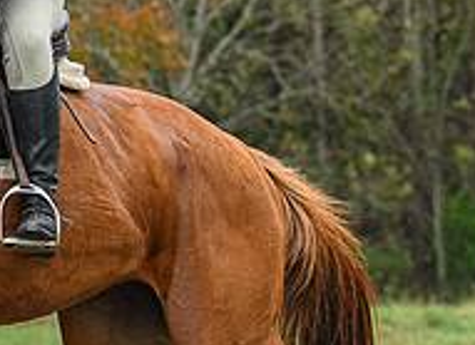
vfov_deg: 3.6
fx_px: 5526
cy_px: 82
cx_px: -199
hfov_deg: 4.9
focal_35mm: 407
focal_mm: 82
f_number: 3.5
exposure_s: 1/800
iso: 1000
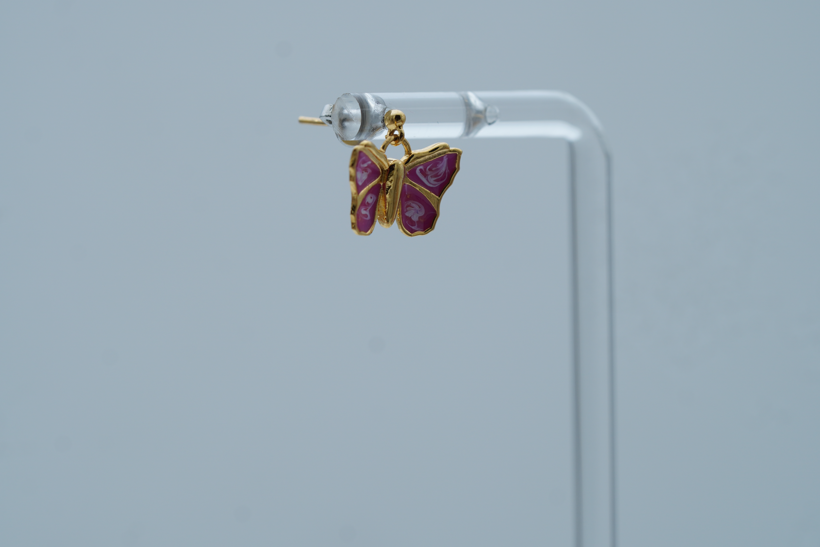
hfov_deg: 15.2
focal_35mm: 135
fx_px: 3075
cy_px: 274
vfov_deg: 10.2
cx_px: 410
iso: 160
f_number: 6.3
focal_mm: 90
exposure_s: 1/80
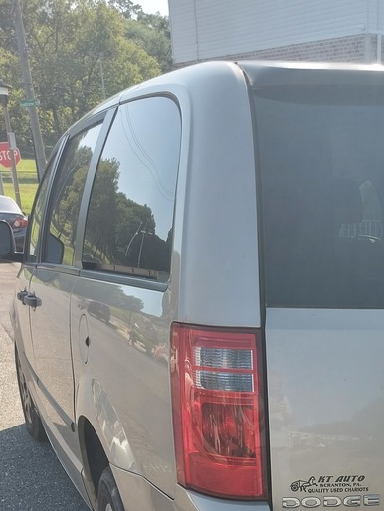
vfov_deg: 31.0
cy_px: 549
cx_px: 408
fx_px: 828
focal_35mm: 56
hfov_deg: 24.6
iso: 25
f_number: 1.8
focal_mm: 5.23
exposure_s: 1/270
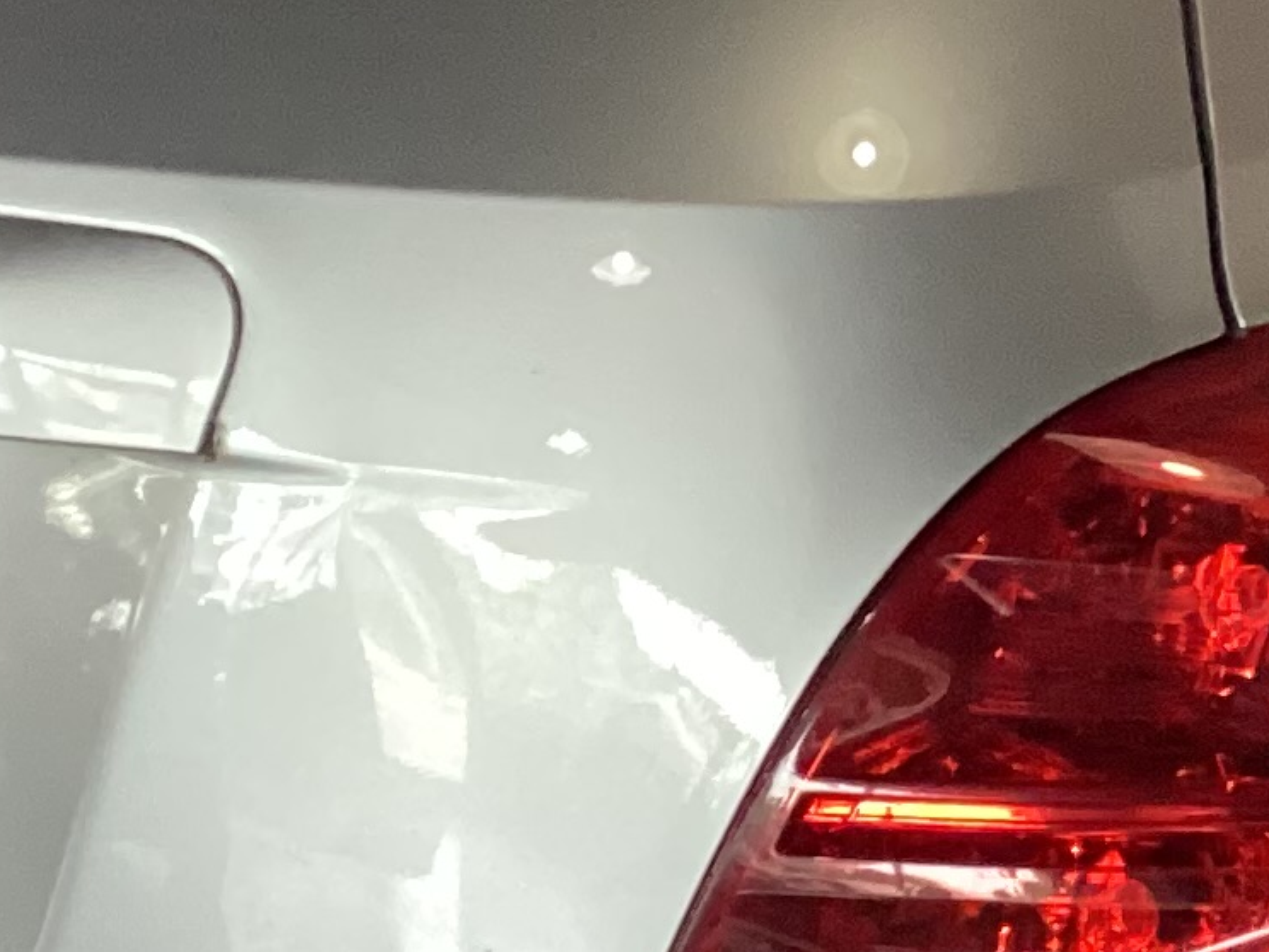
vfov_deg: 10.9
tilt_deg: -20.7
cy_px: 578
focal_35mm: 136
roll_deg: +1.5
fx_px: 4986
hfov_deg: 14.5
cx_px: 882
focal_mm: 3.3
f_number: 2.4
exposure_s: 1/50
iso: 320
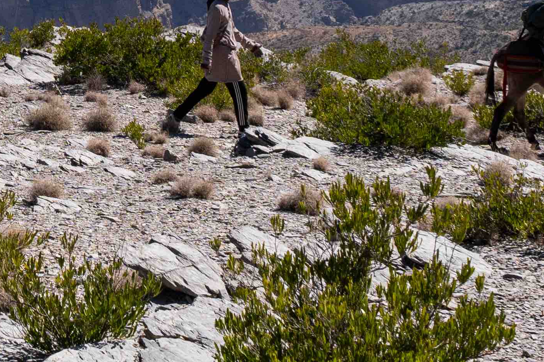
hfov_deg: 14.0
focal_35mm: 141
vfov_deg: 9.4
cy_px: -200
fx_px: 2131
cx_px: -156
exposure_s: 1/800
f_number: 8
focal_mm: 22
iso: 100
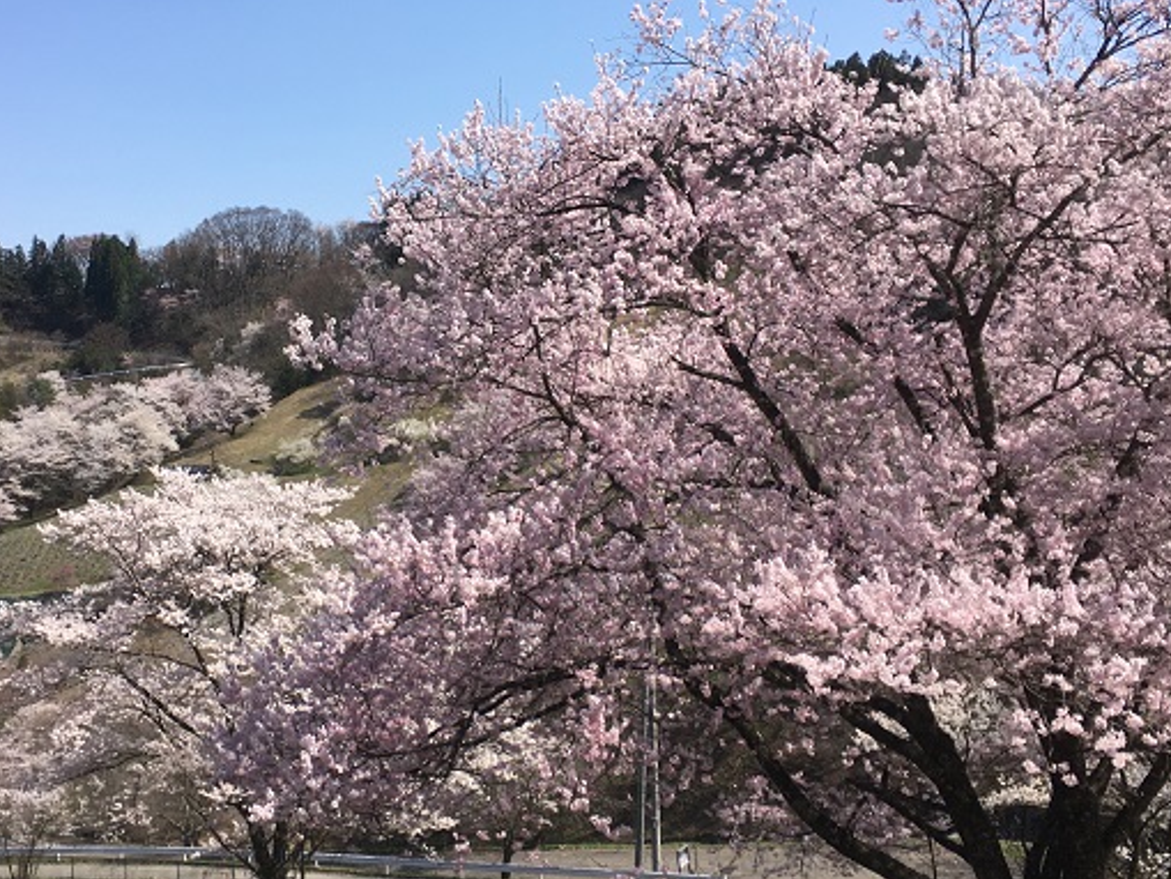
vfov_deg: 35.1
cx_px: 446
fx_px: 1387
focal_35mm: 41
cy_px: 412
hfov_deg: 45.4
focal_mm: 4.15
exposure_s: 1/1326
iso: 25
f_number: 2.2
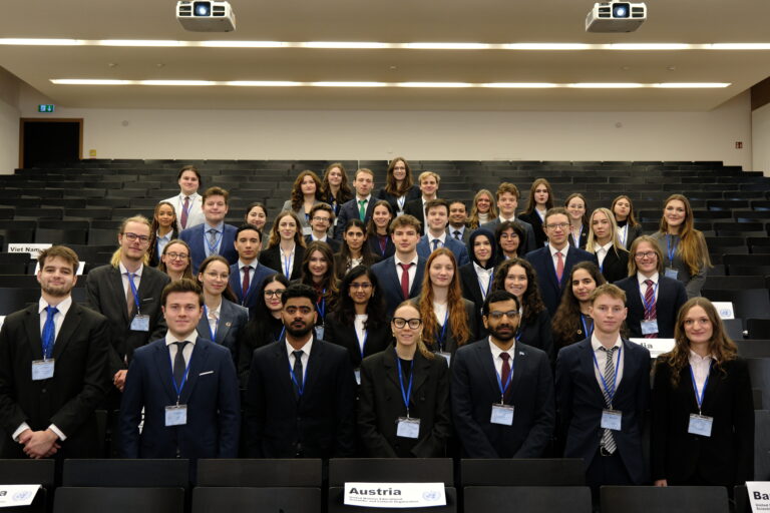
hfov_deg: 47.4
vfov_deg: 32.6
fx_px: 877
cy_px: 256
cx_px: 385
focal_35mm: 41
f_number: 4
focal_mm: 27.5
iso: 800
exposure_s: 1/40
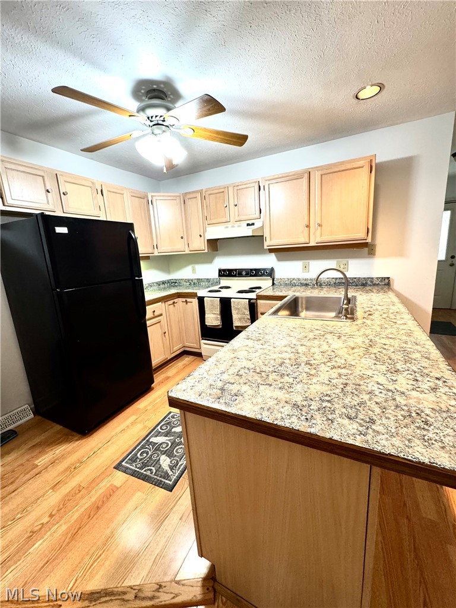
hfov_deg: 85.7
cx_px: 228
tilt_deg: -11.8
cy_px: 304
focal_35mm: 14
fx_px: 246
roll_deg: +2.9
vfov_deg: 102.1
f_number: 2.2
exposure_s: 1/60
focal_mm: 2.22
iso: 250
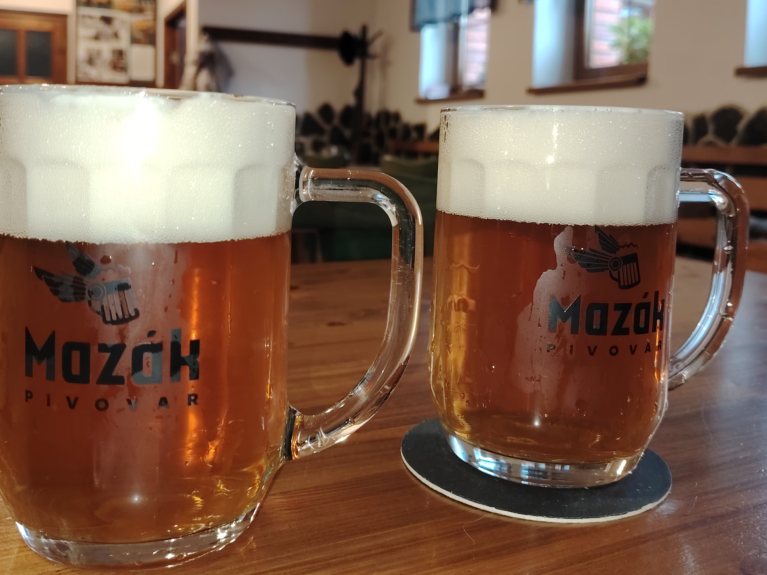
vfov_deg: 40.3
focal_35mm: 35
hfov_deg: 52.6
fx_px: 775
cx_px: 354
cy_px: 199
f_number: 1.75
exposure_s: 1/33.3
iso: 1609
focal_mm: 5.25
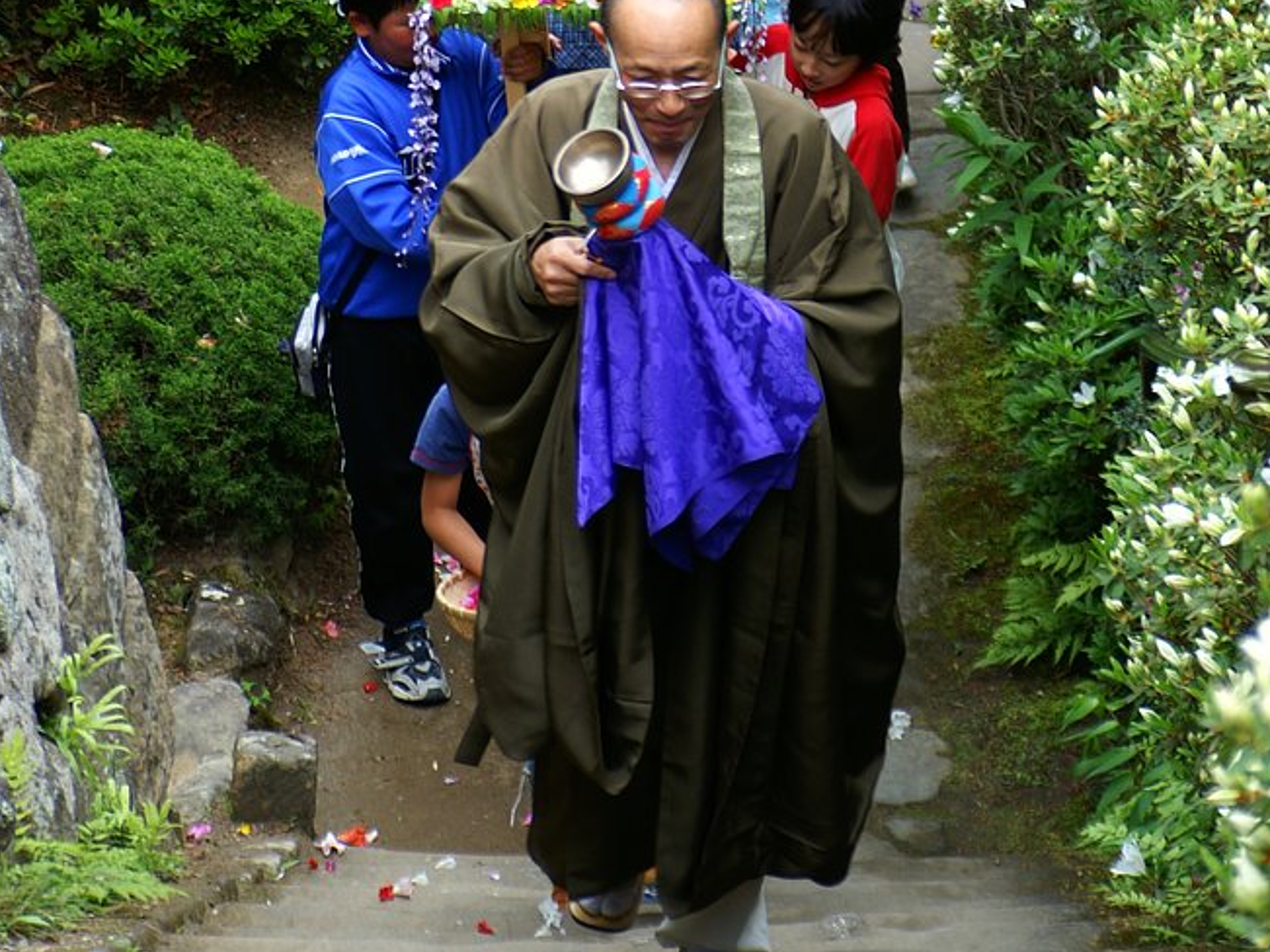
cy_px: 53
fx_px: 7483
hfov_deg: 9.7
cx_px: 621
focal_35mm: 204
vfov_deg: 7.3
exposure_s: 1/80
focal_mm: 90
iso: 200
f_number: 6.3
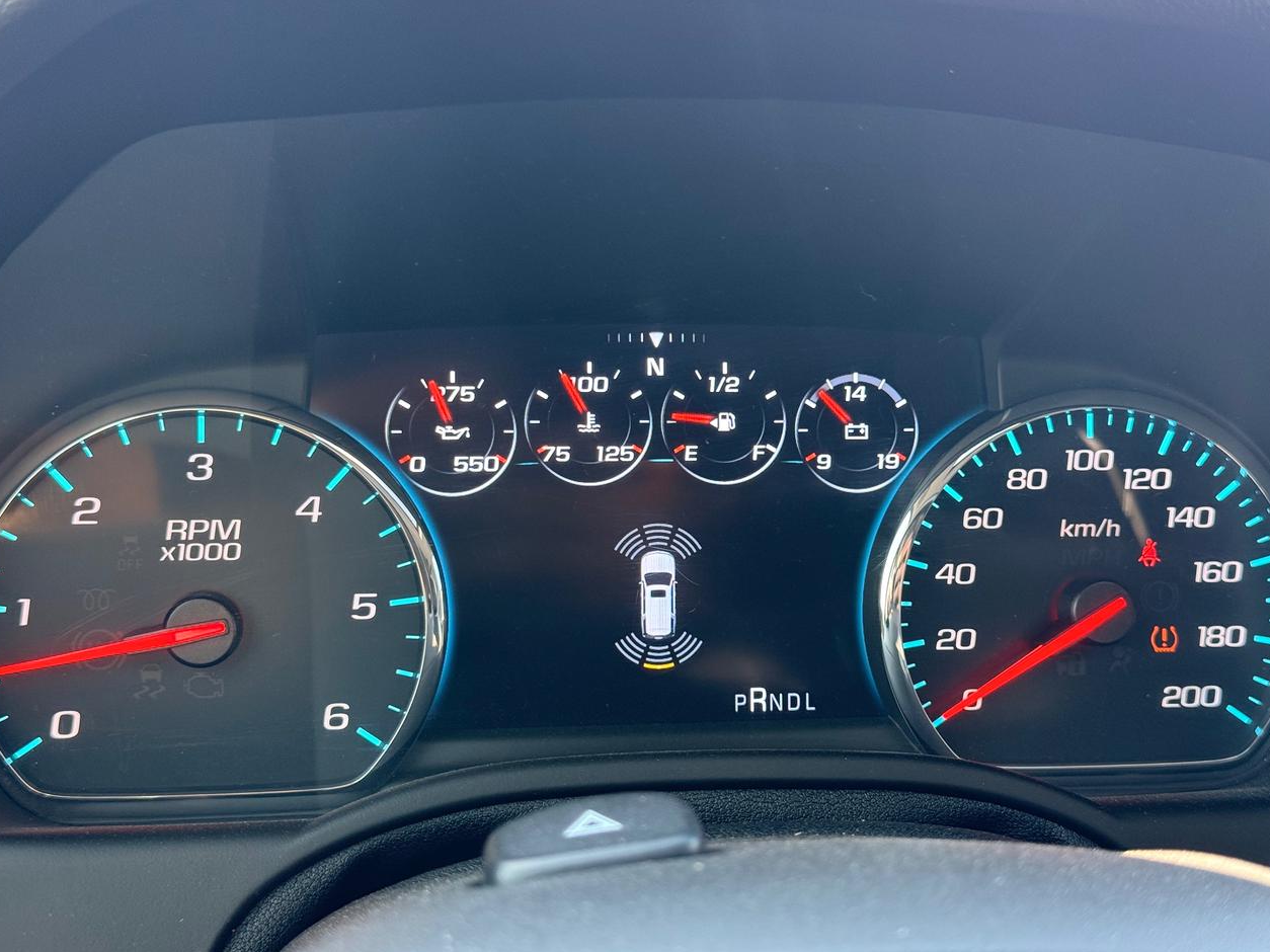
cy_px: 485
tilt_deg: -15.6
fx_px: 1797
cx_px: 637
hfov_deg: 38.9
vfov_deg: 29.7
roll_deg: -3.5
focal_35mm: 49
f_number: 1.78
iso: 200
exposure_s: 1/69
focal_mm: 6.76
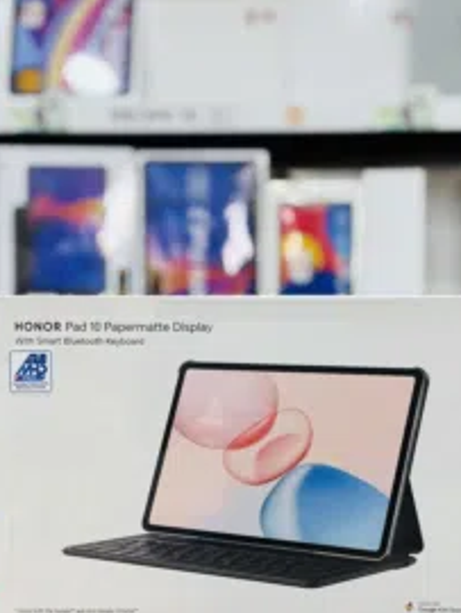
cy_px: 379
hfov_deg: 19.2
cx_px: 254
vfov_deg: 25.2
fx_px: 1365
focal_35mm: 77
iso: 50
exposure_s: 1/100
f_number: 1.6
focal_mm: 5.96
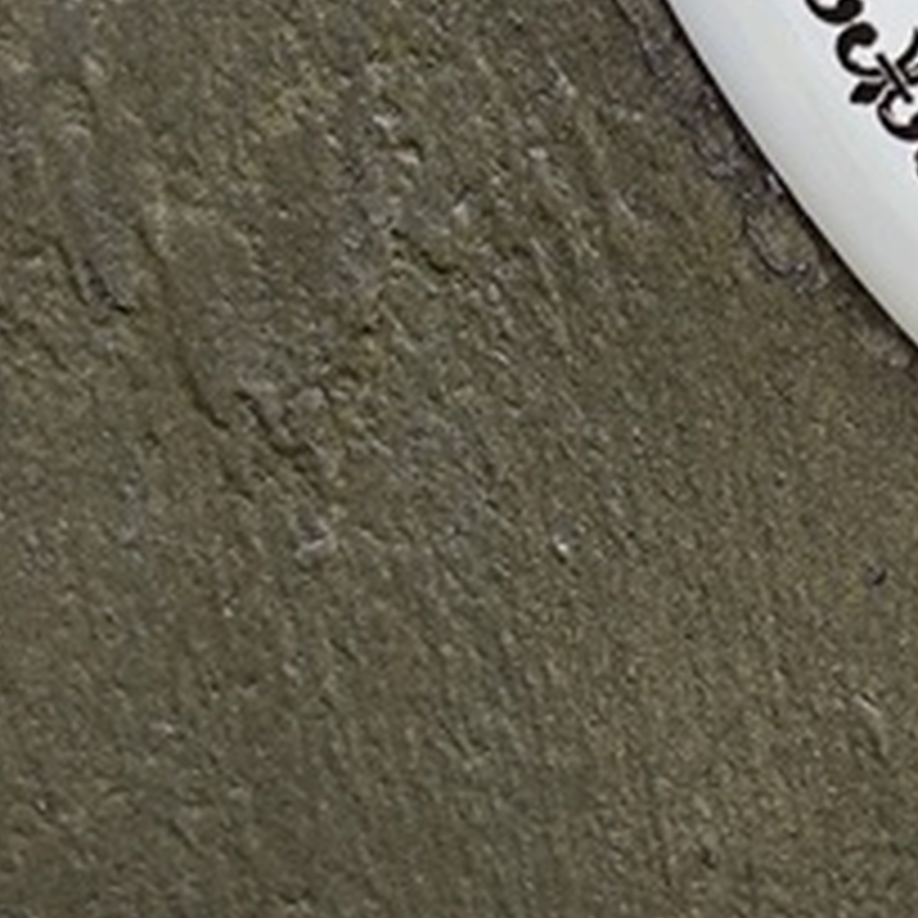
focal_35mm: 173
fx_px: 5191
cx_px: 1609
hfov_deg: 9.6
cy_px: 99
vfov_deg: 10.1
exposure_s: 1/218
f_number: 1.7
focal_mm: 4.71
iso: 50
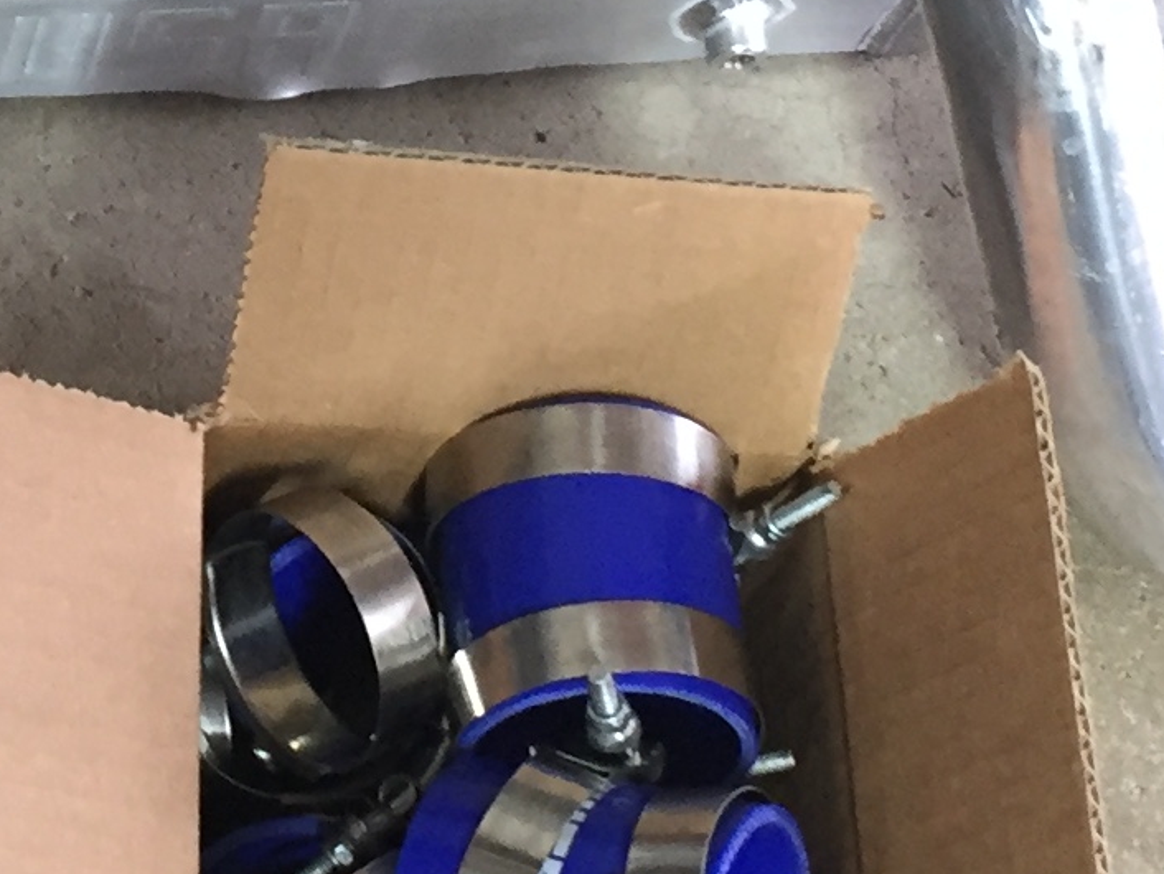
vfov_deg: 11.0
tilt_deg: -62.3
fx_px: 4507
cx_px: 68
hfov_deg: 14.5
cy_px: 8
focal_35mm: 134
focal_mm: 4.15
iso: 125
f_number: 2.2
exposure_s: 1/30
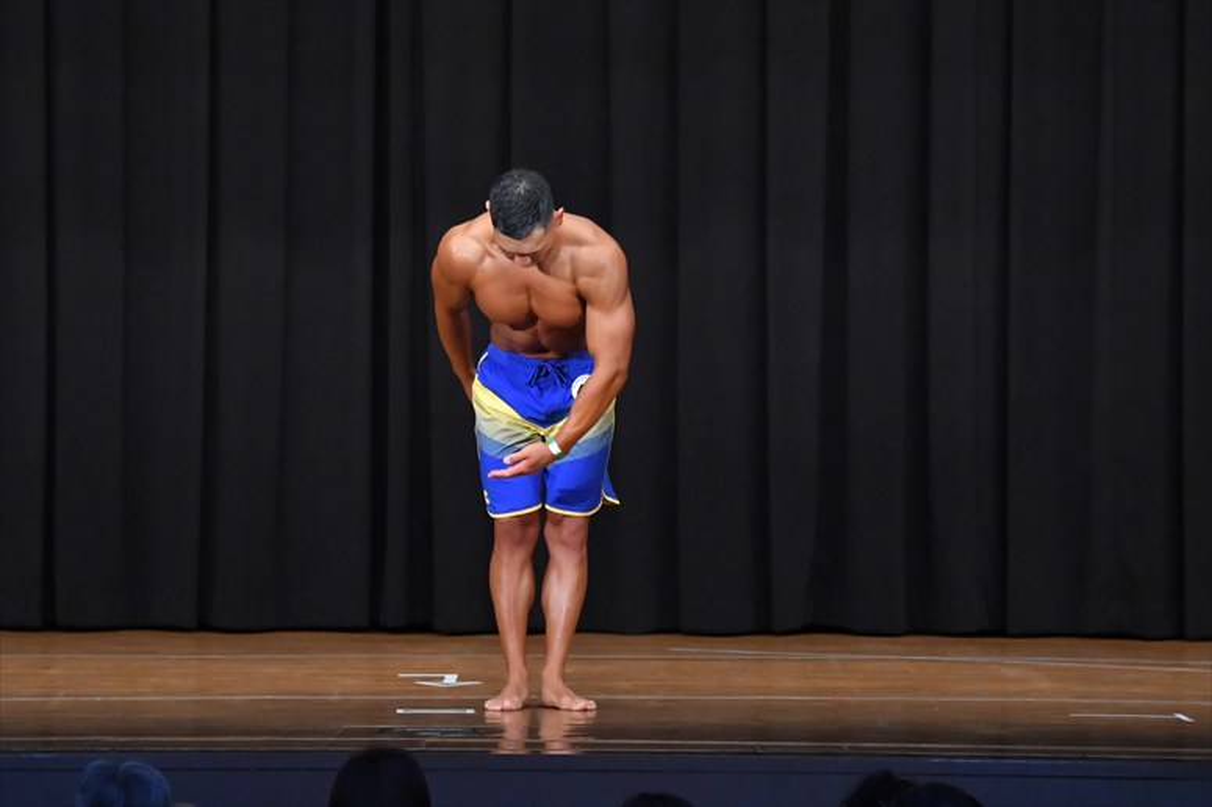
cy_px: 404
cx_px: 606
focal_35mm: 217
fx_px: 7302
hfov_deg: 9.5
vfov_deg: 6.3
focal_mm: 145
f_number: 5.6
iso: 8000
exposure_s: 1/400
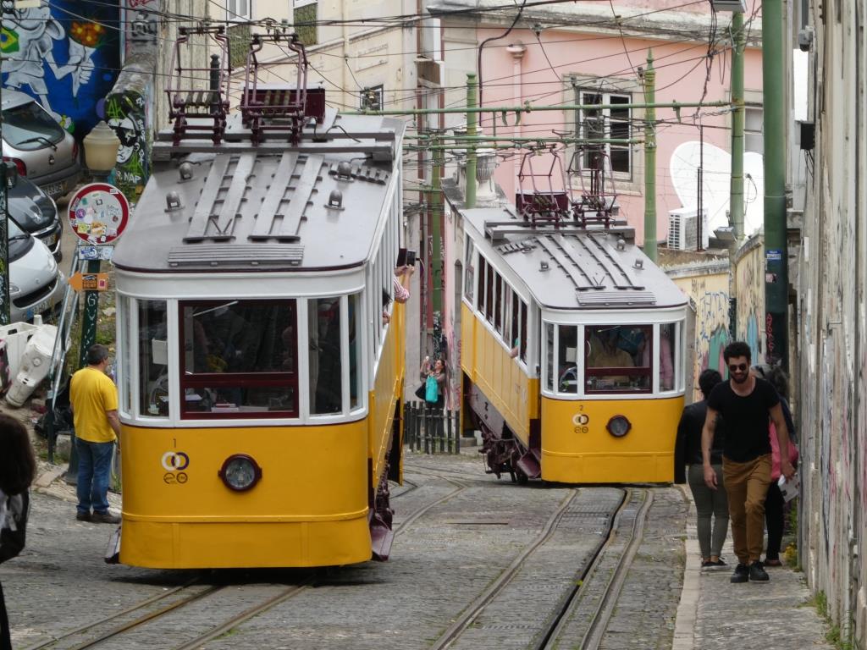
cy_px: 325
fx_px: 8691
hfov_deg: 5.7
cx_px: 434
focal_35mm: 347
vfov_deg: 4.3
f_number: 6
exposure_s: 1/100
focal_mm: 62.1
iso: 80
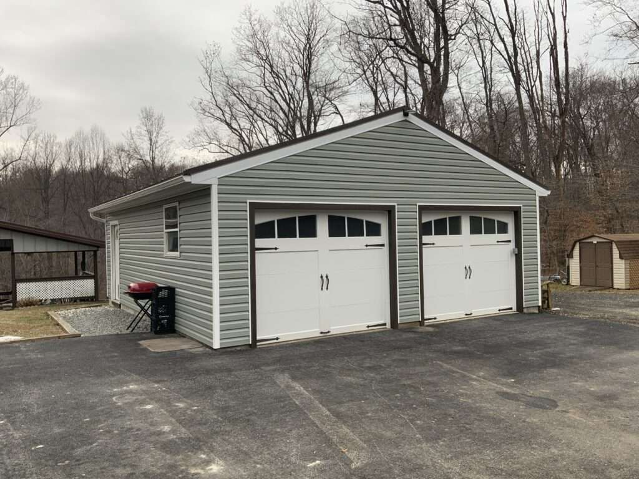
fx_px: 535
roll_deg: +0.1
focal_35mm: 29
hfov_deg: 61.7
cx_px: 320
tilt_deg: +0.0
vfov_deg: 48.2
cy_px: 240
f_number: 1.8
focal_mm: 3
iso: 25
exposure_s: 1/122
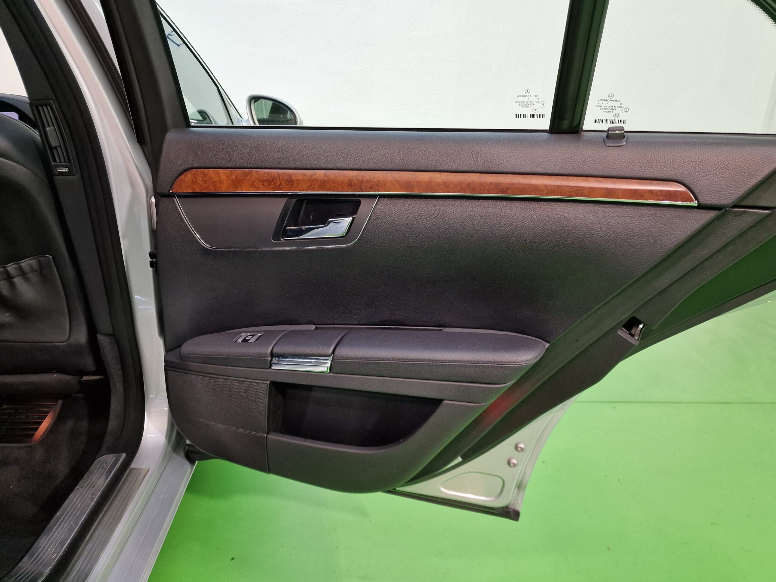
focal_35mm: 24
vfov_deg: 56.8
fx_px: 538
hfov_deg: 71.6
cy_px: 282
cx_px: 396
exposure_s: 1/100
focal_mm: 6.4
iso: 250
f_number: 1.8
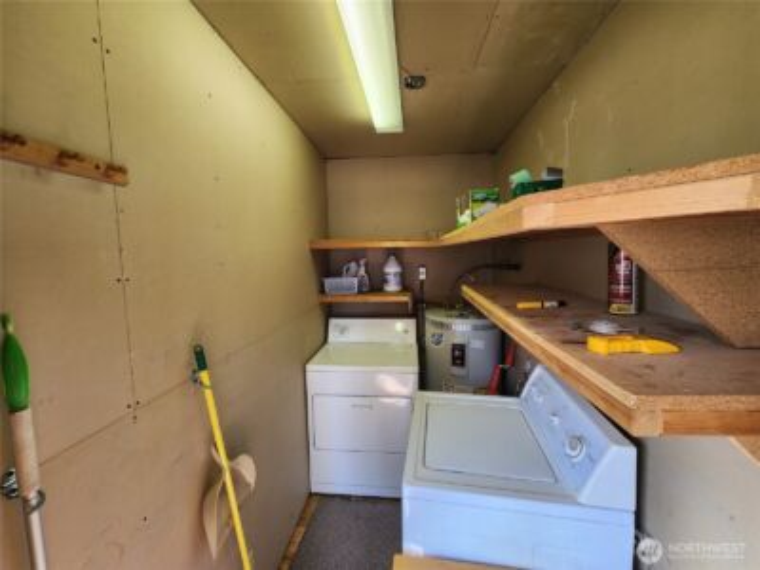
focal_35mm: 13
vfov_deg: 89.9
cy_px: 285
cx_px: 380
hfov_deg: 106.2
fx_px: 285
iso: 125
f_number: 2.2
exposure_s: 1/60
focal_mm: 2.2
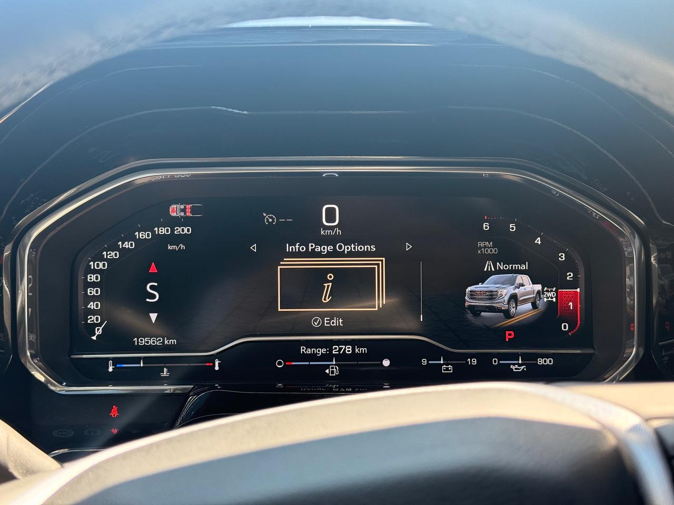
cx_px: 337
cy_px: 252
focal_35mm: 48
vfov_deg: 30.3
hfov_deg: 39.7
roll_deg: +0.0
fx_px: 935
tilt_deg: -11.1
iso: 100
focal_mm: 6.76
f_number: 1.78
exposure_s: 1/242
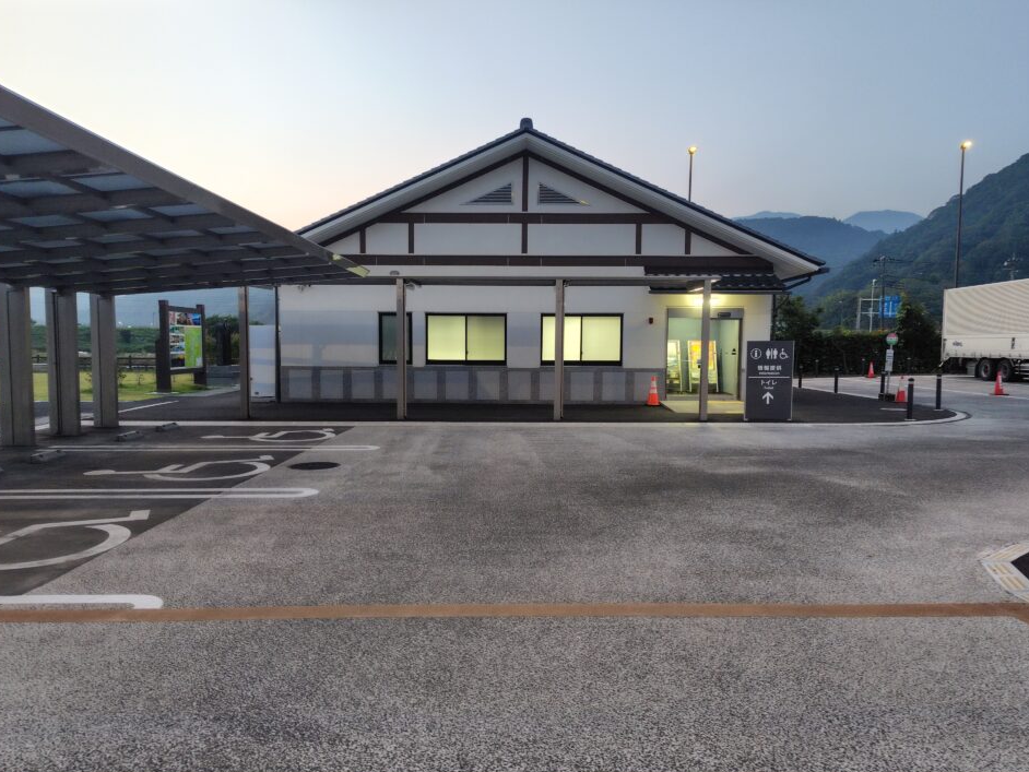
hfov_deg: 69.3
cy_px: 401
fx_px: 743
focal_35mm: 25
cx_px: 494
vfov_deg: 54.9
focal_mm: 5.6
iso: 322
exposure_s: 1/50
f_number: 1.9
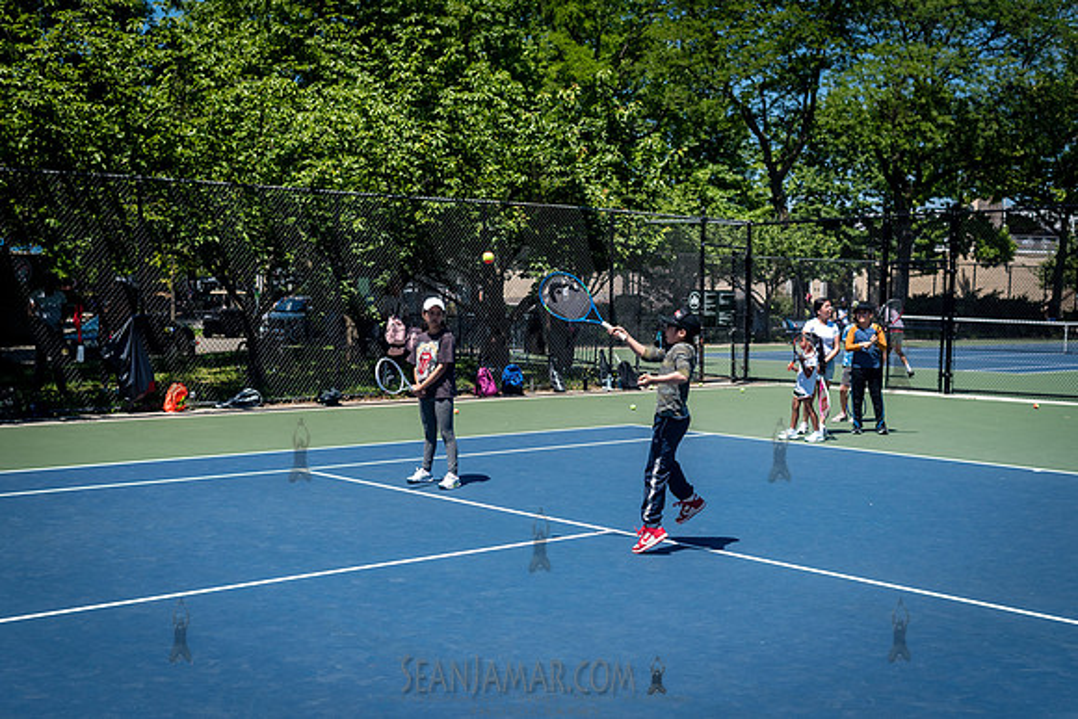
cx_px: 561
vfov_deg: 29.9
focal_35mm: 45
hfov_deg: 43.7
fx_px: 1345
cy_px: 419
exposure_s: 1/2500
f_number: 4
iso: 200
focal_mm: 35
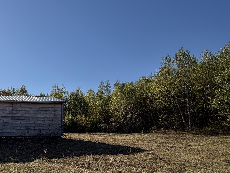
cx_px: -7
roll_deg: -1.8
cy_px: 119
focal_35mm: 29
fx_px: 193
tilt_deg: +5.9
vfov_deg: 47.2
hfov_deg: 48.8
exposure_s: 1/1167
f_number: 2.2
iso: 20
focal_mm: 2.22
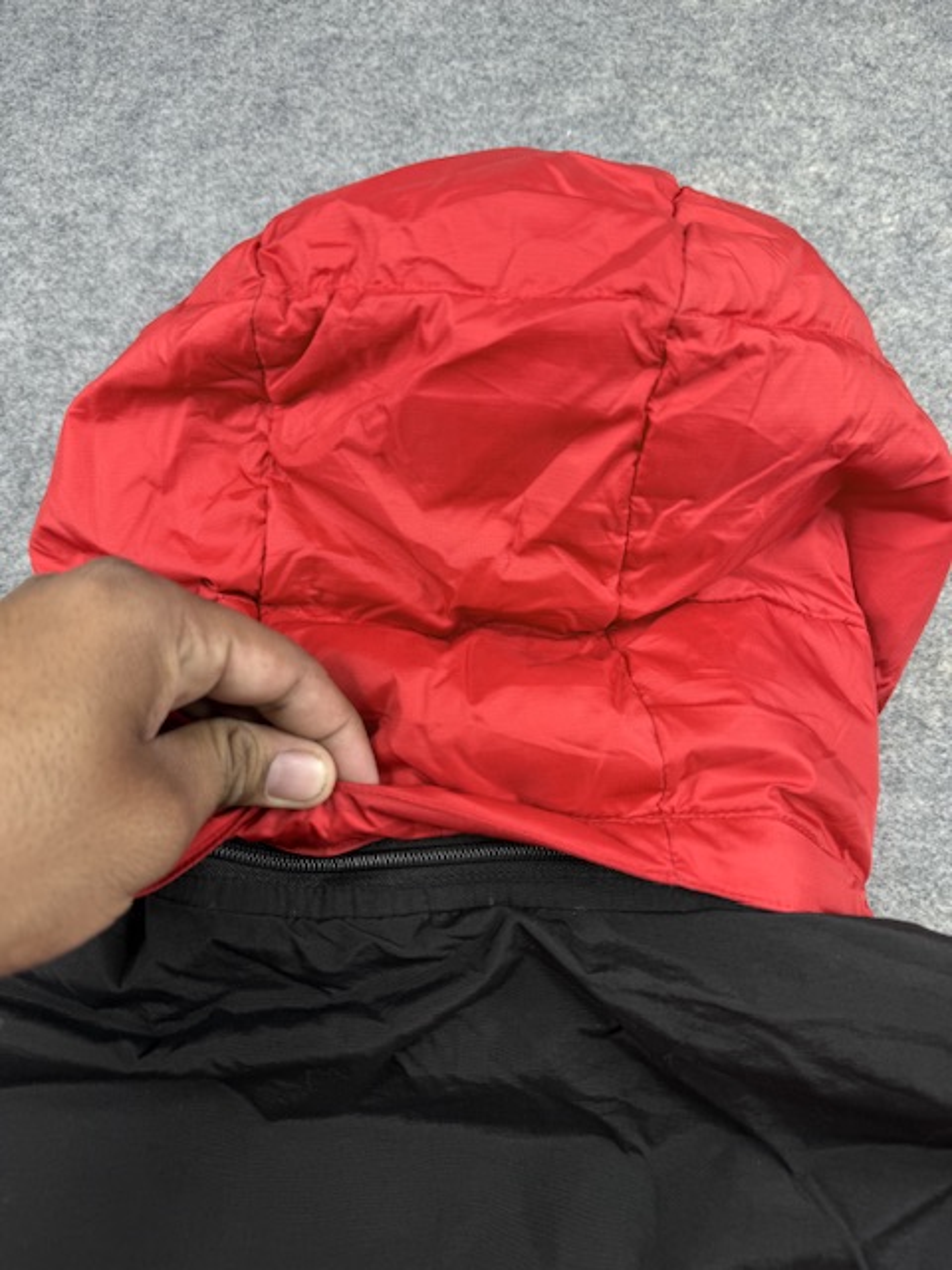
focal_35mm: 24
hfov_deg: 56.8
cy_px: 635
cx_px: 476
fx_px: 880
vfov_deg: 71.6
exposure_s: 1/100
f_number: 1.78
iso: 64
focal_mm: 6.76
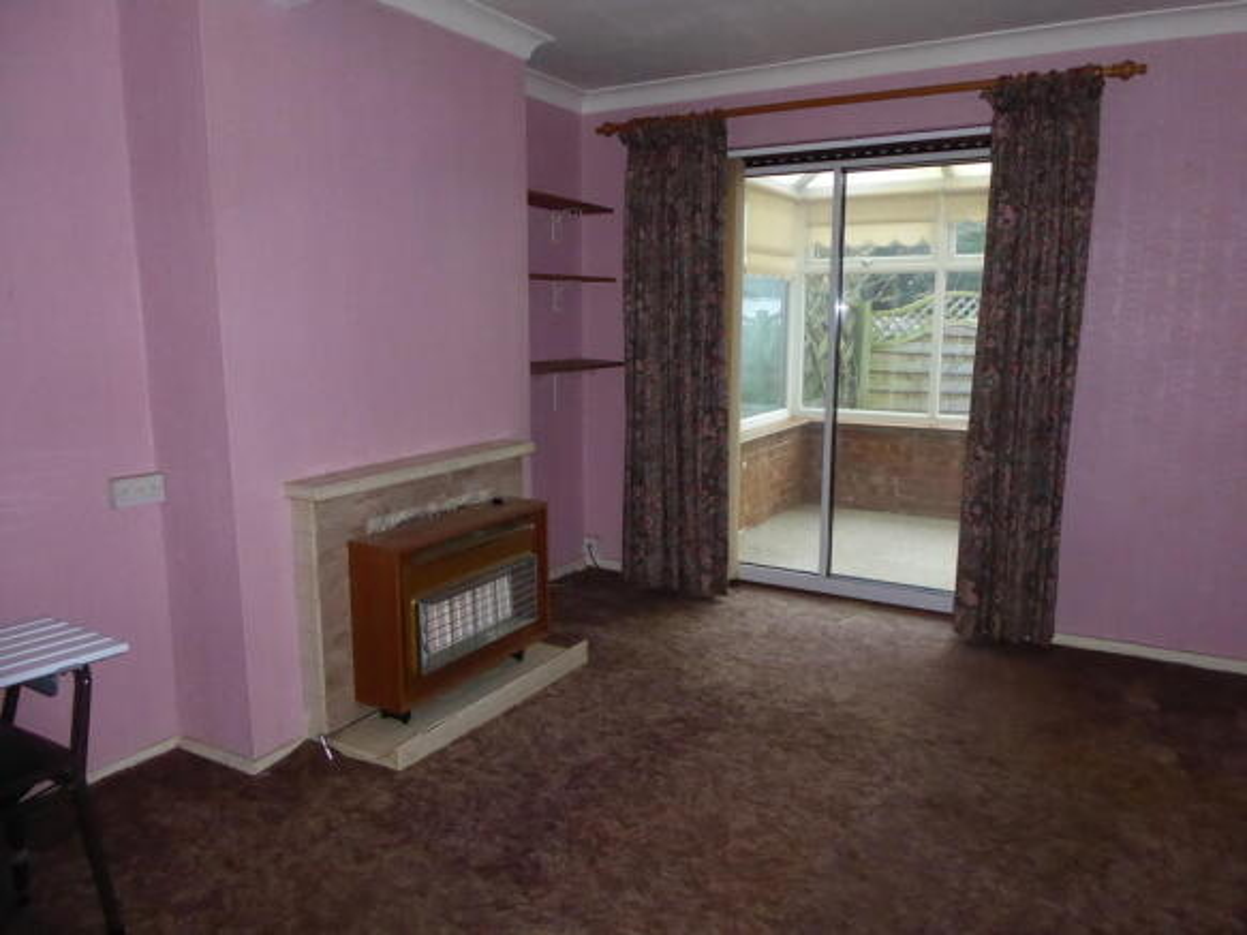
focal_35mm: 24
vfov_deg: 56.8
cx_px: 624
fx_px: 864
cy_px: 468
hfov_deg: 71.6
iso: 800
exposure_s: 1/60
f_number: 3.3
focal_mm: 4.3
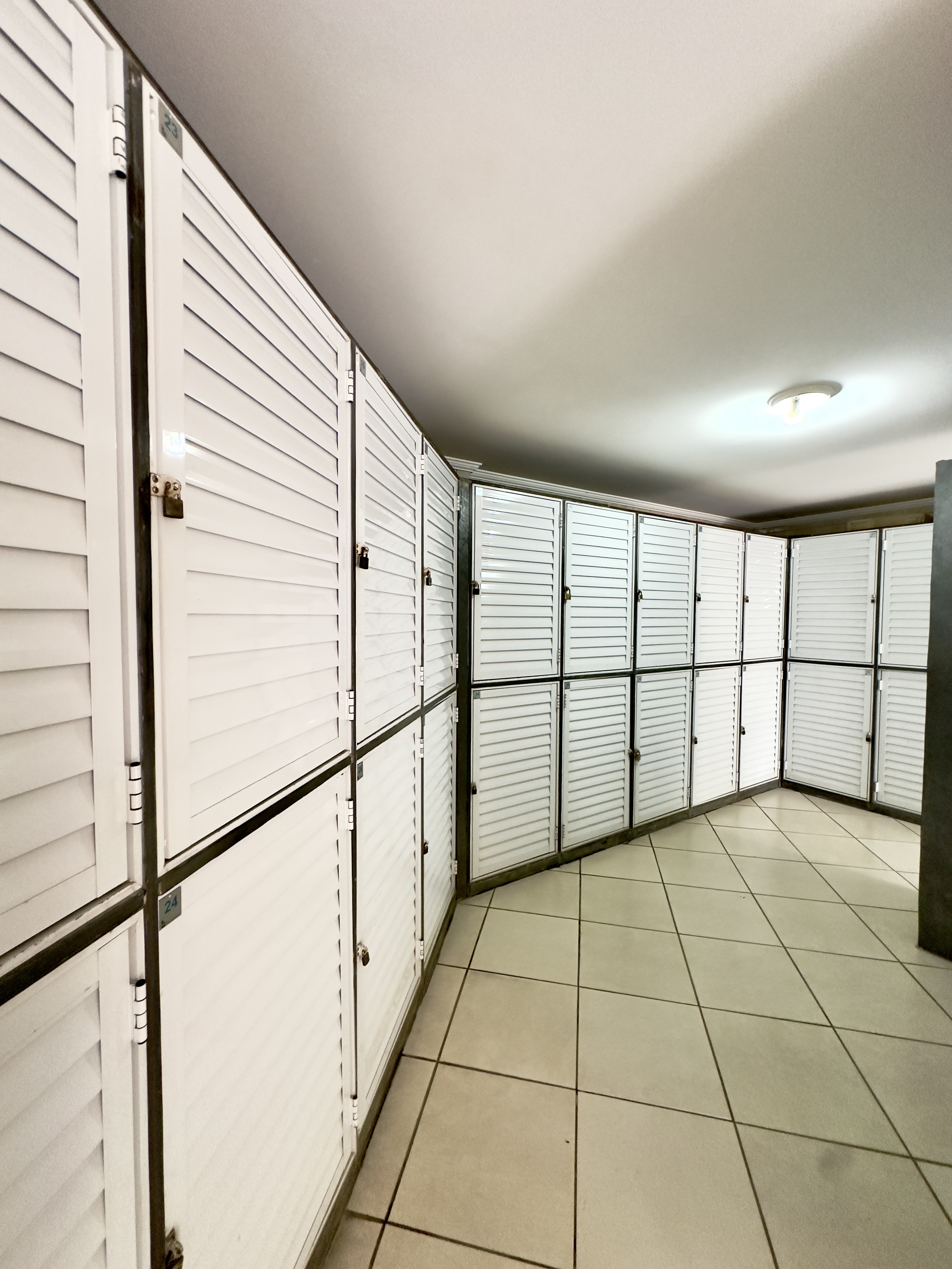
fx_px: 513
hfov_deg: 85.7
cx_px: 476
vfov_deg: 102.1
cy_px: 634
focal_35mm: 14
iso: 400
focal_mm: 2.22
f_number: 2.2
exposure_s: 1/60
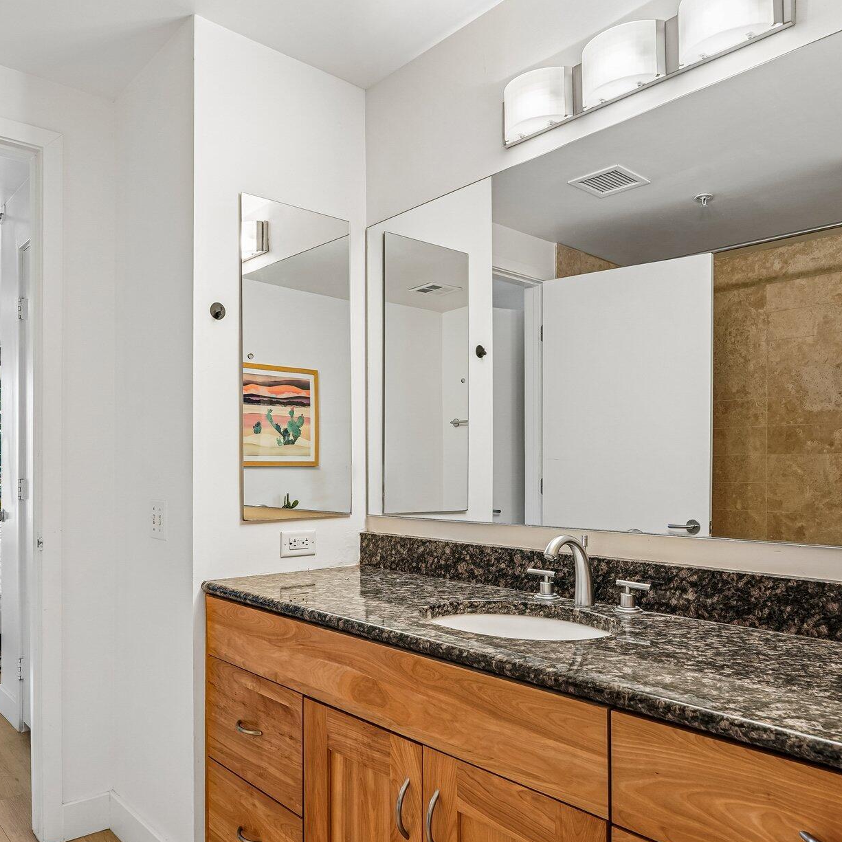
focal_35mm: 27
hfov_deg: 59.0
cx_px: 389
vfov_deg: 59.0
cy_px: 457
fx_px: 743
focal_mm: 19
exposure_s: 1/20
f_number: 8
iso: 400
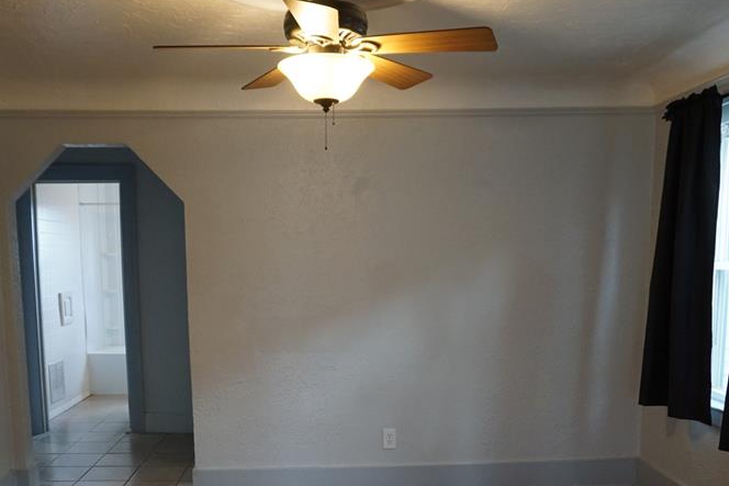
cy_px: 369
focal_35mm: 37
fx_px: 749
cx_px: 334
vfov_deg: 35.1
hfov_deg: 51.8
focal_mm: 16
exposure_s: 1/160
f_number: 4
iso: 1250
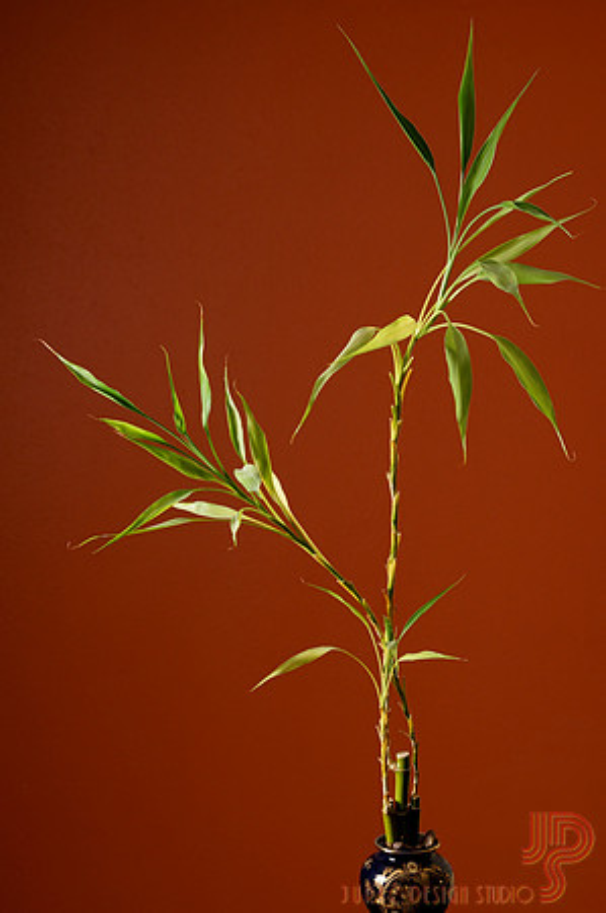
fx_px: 1898
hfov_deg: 18.1
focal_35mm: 75
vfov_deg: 27.0
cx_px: 303
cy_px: 456
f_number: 7.1
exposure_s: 1/10
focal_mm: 50
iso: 200
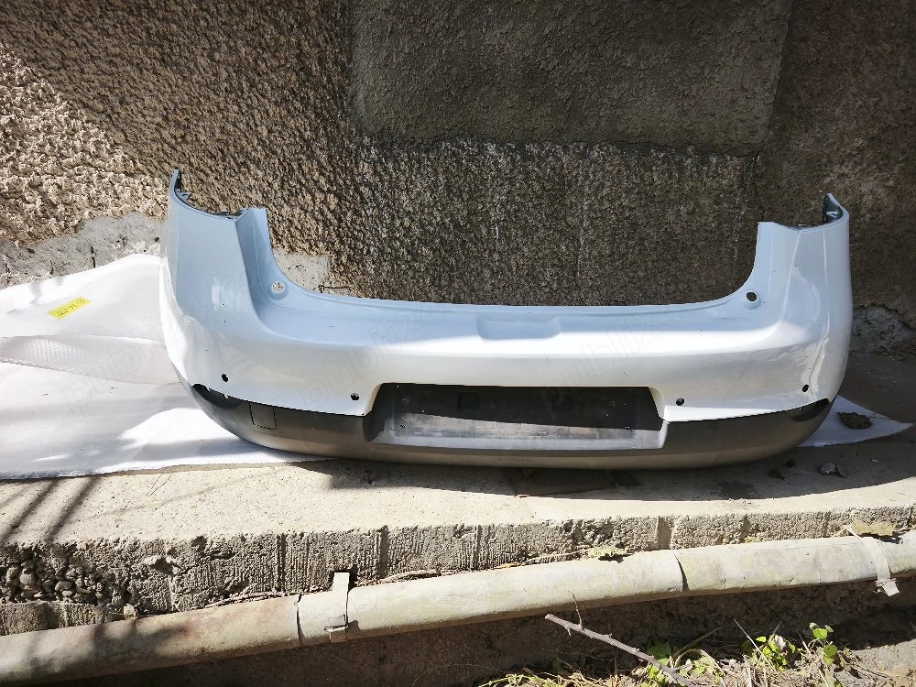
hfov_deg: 73.9
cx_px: 458
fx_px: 609
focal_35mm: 23
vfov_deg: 58.9
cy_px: 344
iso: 80
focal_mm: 5.35
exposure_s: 1/1429
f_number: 1.7
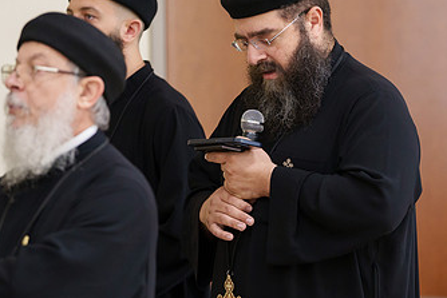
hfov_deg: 6.7
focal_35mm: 309
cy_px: 118
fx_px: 3838
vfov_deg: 4.5
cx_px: 210
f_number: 2.8
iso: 2000
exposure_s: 1/160
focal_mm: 154
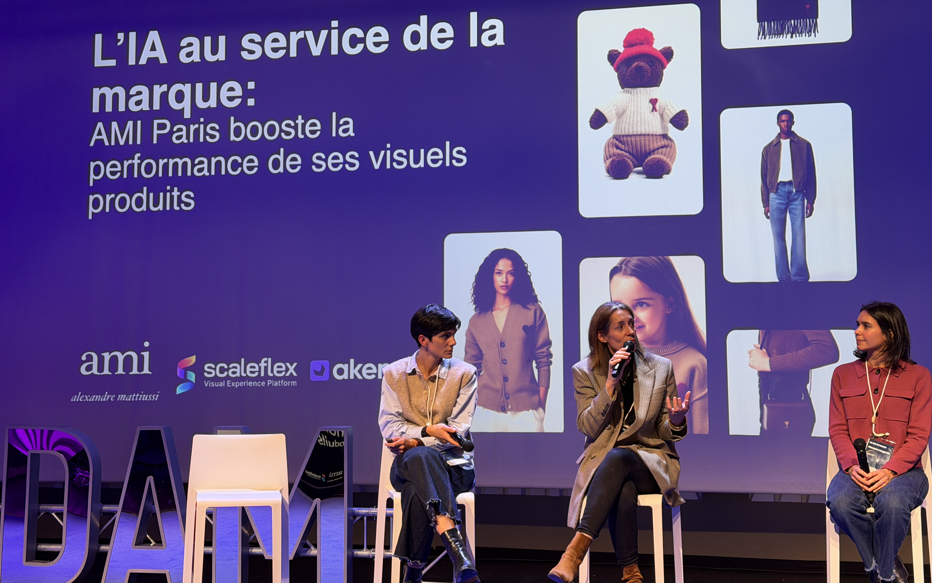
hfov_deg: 39.6
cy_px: 304
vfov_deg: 25.3
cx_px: 466
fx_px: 1295
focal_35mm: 51
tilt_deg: +3.2
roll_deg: +0.3
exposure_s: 1/50
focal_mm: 6.76
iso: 125
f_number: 1.78
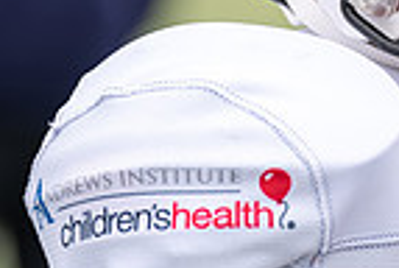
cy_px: -119
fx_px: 5798
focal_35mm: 522
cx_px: 382
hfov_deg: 3.9
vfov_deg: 2.6
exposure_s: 1/320
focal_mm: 129
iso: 100
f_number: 2.8
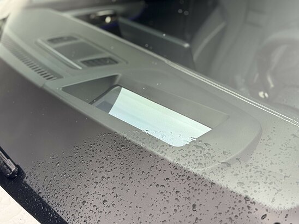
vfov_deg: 30.2
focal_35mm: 48
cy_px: 112
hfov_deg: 39.7
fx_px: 414
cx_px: 150
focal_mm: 6.76
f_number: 1.78
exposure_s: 1/65
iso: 100
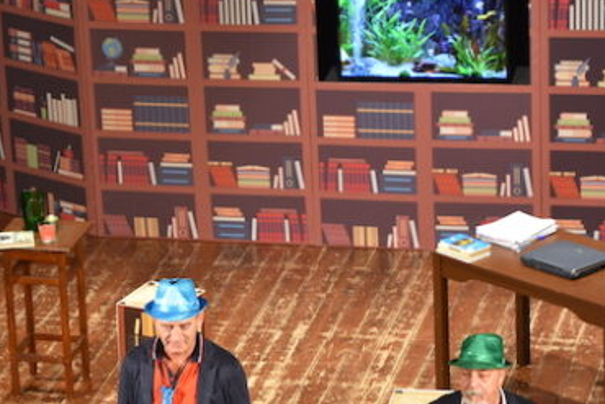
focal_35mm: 193
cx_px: 152
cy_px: 319
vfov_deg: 7.1
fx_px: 3245
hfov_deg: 10.6
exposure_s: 1/40
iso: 800
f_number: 5
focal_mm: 62
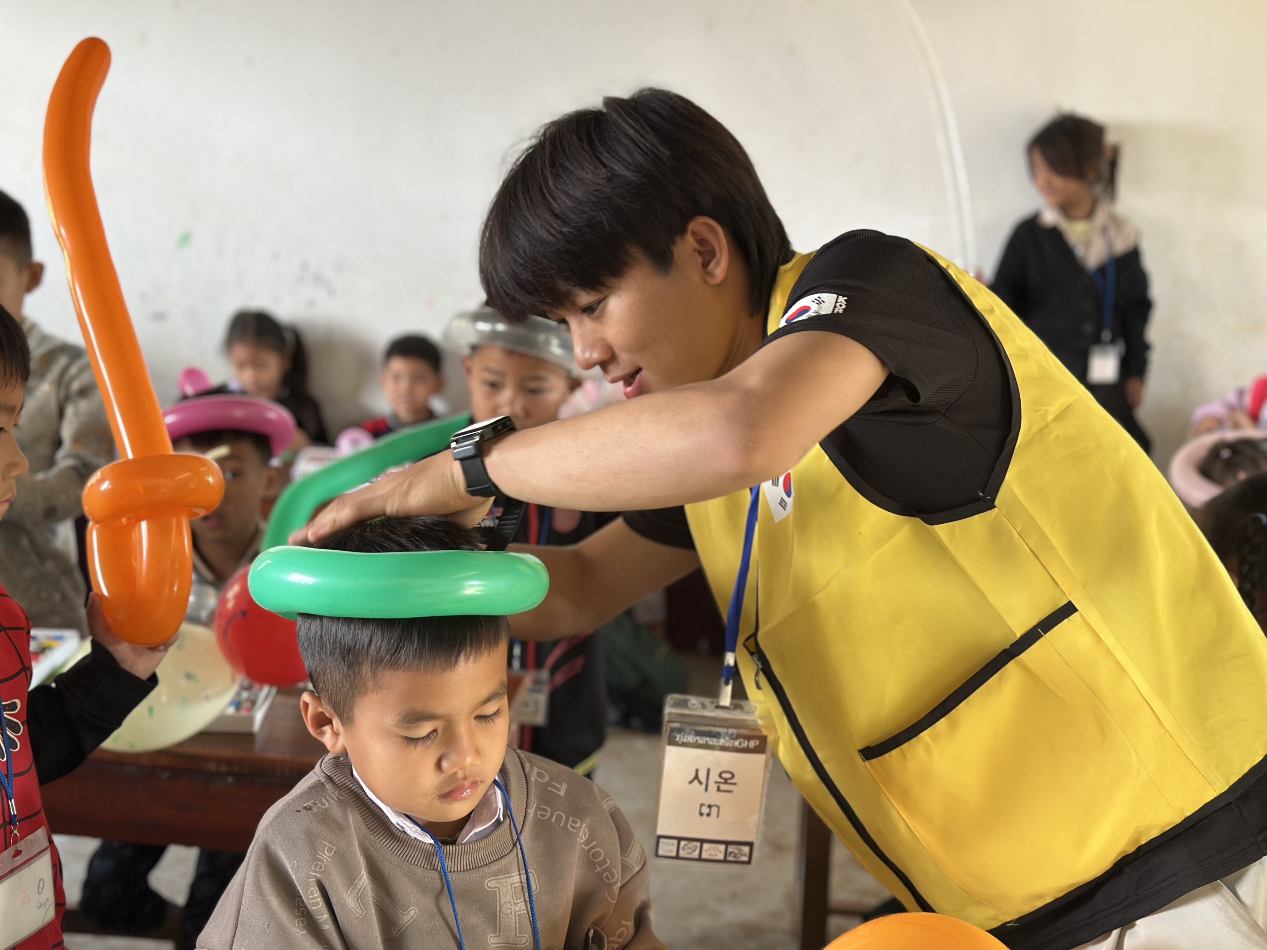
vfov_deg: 30.3
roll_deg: -2.5
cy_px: 475
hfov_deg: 39.7
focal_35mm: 48
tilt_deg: -8.6
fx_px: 1757
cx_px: 634
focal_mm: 6.86
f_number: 1.78
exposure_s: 1/106
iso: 125
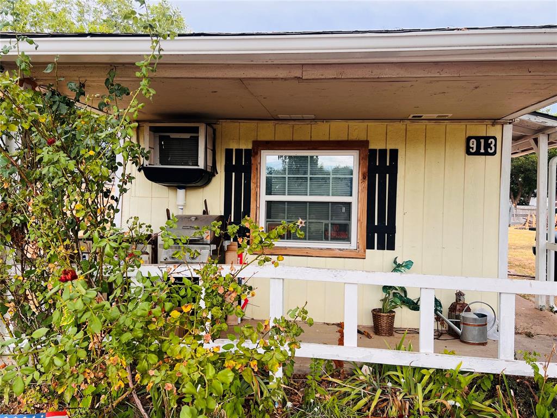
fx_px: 418
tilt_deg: -0.2
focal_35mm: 26
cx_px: 278
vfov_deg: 53.1
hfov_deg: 67.3
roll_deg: -1.4
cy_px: 209
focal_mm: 5.7
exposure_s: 1/748
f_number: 1.5
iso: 50
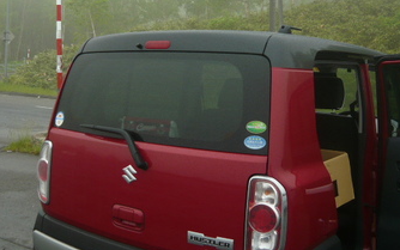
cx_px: 189
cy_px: 70
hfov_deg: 45.2
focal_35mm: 44
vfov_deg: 28.9
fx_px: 480
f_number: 2.8
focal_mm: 5.5
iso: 100
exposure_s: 1/160
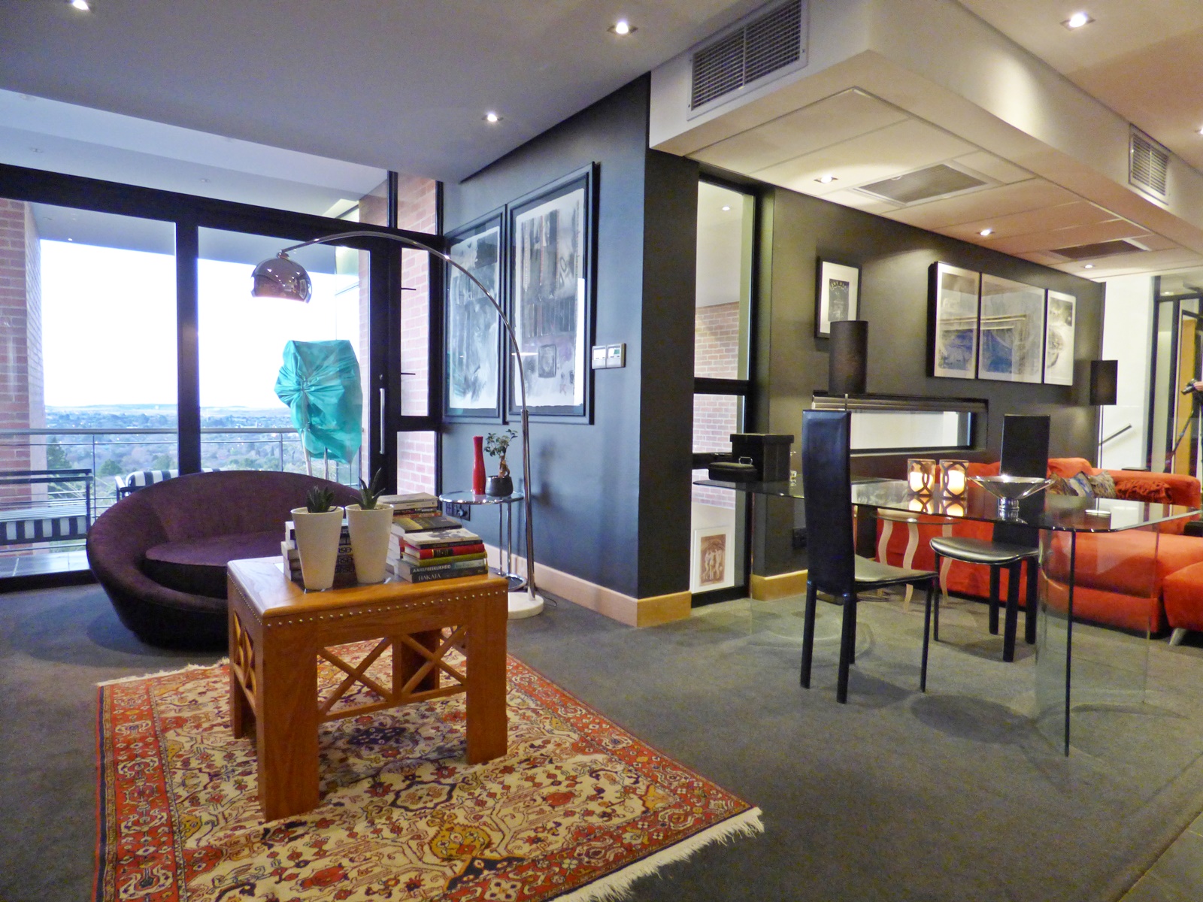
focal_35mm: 20
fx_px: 695
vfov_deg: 66.0
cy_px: 451
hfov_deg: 81.7
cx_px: 602
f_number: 2.8
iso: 320
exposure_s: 1/8
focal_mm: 3.58
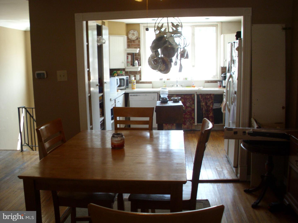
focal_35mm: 38
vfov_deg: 37.7
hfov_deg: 49.0
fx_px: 327
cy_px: 112
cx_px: 149
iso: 200
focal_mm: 6.3
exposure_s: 1/60
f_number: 2.9
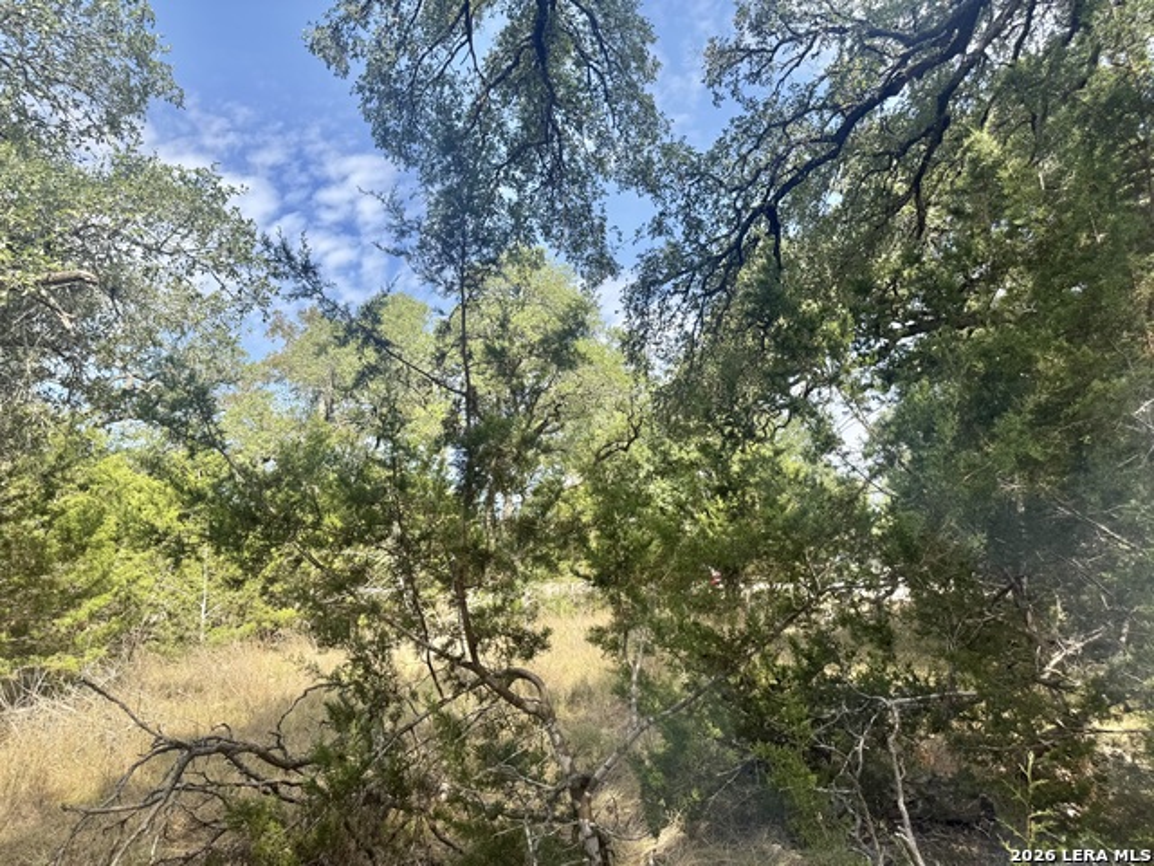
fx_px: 800
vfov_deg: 56.8
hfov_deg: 71.6
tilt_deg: +10.5
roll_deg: +0.5
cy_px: 433
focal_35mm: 24
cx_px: 577
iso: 80
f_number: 1.78
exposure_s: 1/1337
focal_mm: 6.76
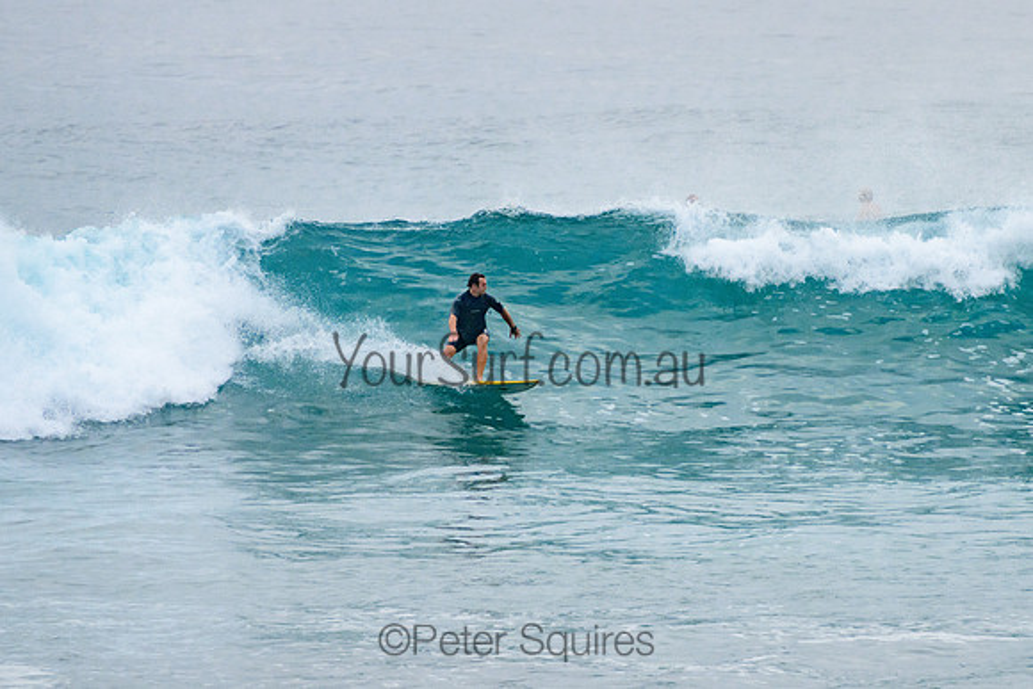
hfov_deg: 3.8
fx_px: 15769
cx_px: 707
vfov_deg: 2.5
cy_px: 313
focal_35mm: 549
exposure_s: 1/1250
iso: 500
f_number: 5.6
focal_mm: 400
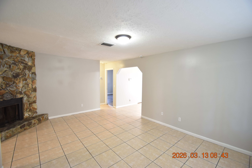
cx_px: 126
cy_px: 84
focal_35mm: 15
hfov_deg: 100.4
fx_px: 105
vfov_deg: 77.3
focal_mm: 10
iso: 800
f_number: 3.5
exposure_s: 1/10
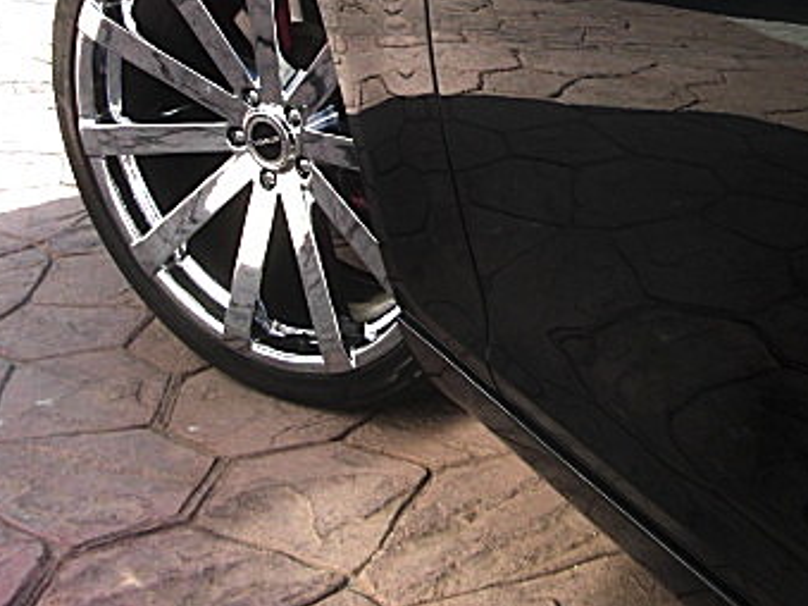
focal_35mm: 68
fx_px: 1587
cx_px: 632
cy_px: 74
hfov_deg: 28.0
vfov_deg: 21.2
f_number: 2.8
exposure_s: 1/160
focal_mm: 6.3
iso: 50
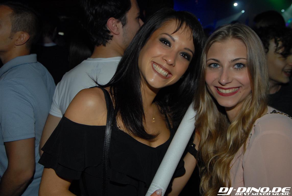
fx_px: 293
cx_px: 146
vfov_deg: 37.0
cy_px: 98
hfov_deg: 53.0
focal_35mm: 36
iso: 400
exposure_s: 1/60
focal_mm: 24
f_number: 5.6
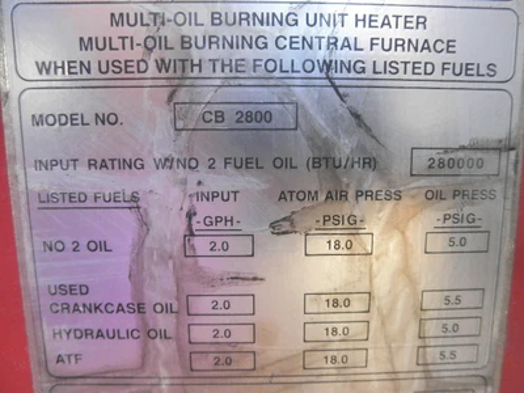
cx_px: 262
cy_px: 196
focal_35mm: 28
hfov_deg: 63.4
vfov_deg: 49.7
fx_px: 424
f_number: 3
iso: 64
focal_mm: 5
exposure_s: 1/50
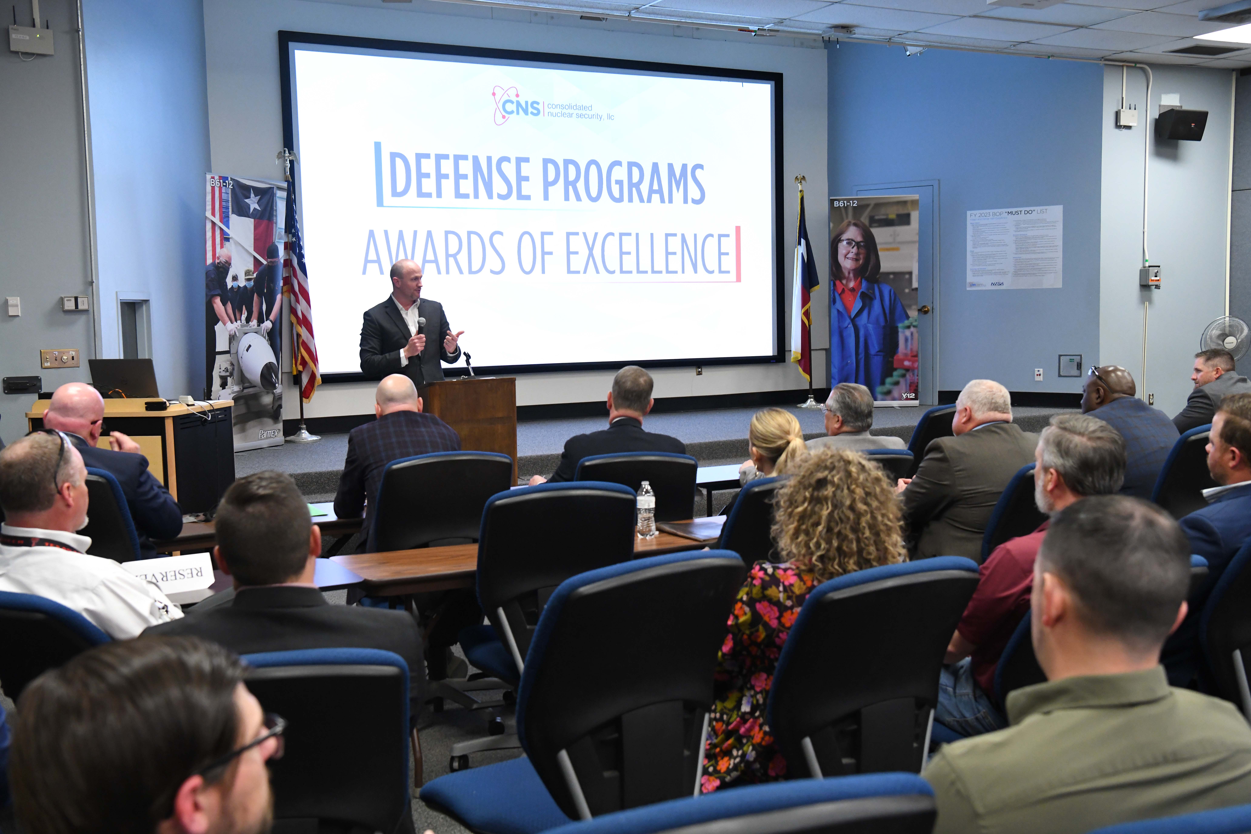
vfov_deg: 33.4
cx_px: 626
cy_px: 417
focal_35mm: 40
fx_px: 1390
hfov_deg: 48.5
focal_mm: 40
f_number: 5.6
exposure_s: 1/60
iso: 3200
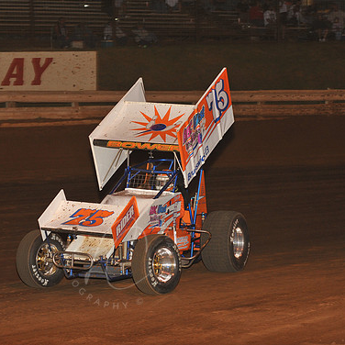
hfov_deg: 13.3
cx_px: 117
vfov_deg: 13.3
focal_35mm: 131
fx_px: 1477
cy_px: 169
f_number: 6.3
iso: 1250
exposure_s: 1/320
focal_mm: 100
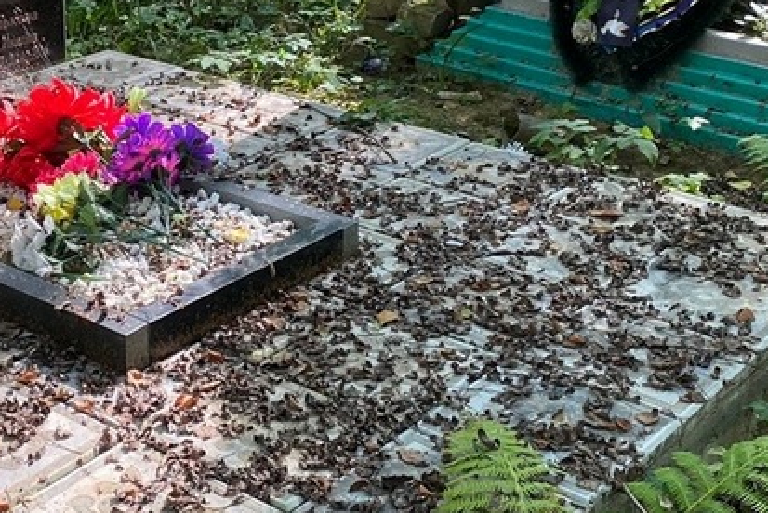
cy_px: 186
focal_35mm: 67
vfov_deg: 20.3
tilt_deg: -20.3
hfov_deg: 29.5
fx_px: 1430
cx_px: 171
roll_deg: +0.1
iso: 40
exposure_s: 1/122
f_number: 1.8
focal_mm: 4.25
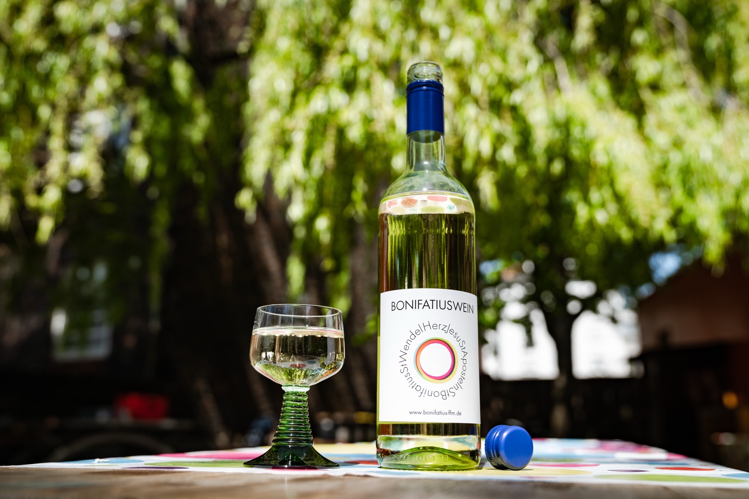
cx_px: 374
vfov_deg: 36.9
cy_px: 250
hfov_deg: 53.1
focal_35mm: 36
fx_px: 749
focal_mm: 36
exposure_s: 1/1000
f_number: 4
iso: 200
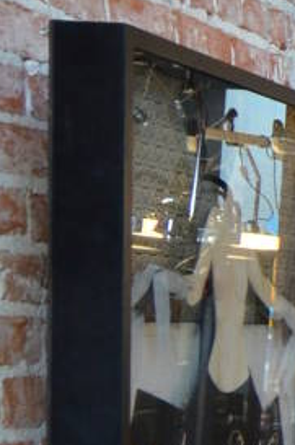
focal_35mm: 145
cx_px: 1079
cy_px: 462
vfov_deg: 14.0
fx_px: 1785
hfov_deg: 7.4
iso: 400
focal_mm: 13
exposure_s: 1/45
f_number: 4
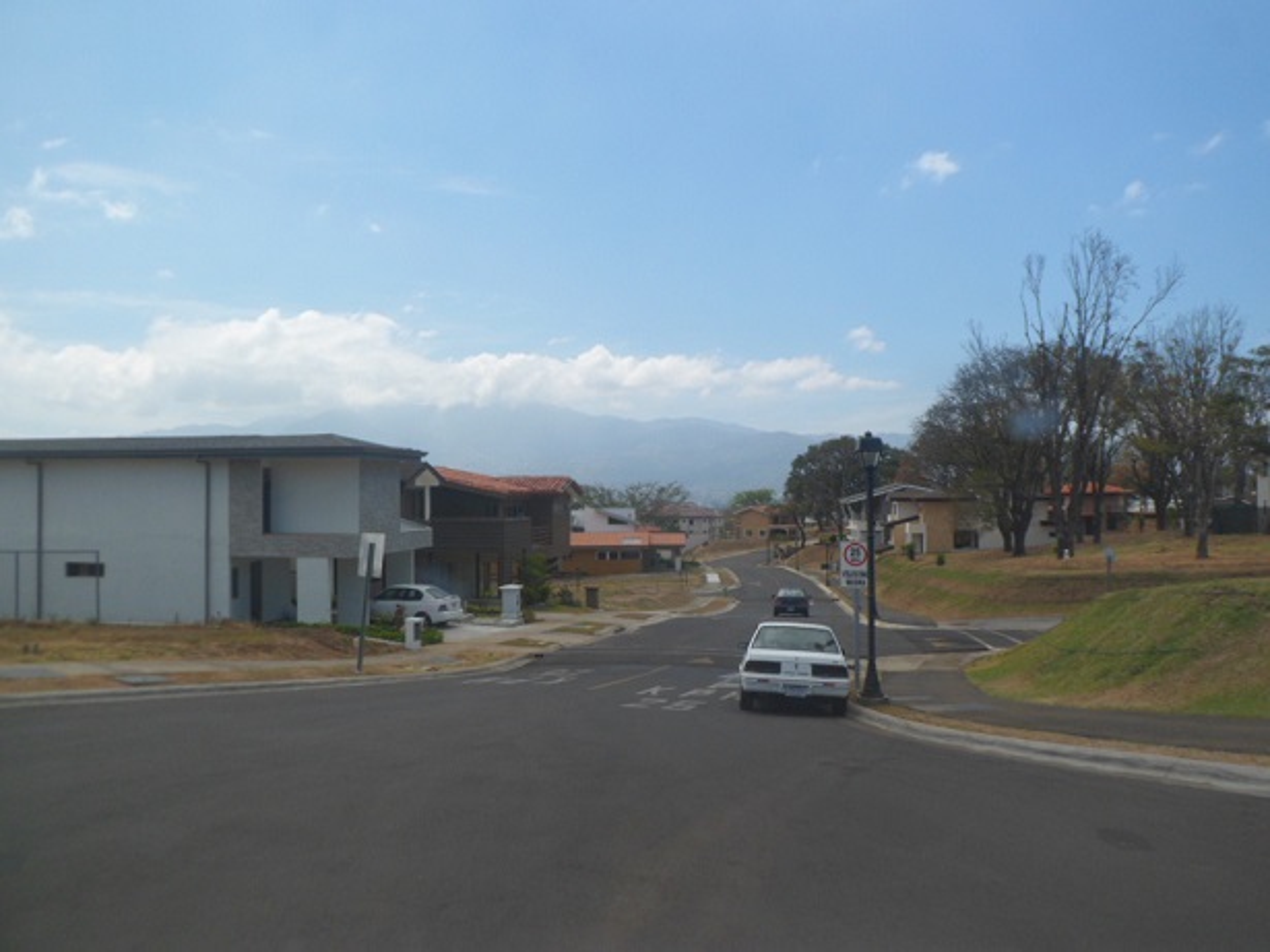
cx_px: 635
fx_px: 990
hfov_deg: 65.3
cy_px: 476
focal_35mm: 27
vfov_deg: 51.3
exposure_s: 1/125
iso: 80
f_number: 9.2
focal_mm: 4.9
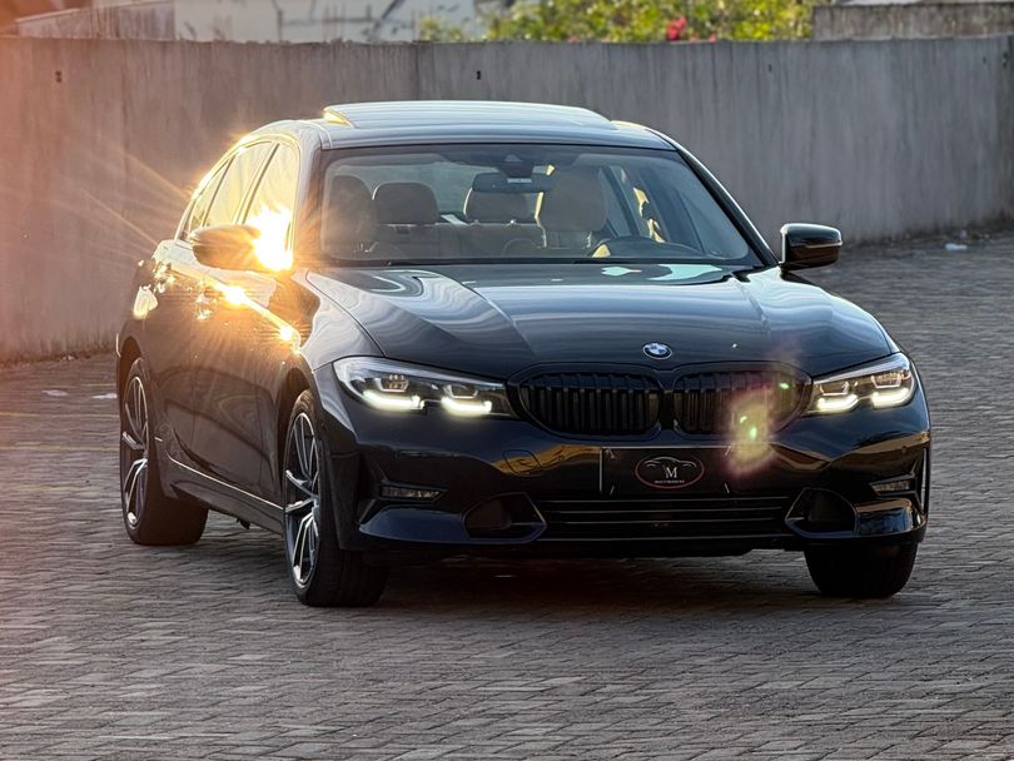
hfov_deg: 16.4
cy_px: 380
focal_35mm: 120
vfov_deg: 12.4
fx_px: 3516
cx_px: 507
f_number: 2.8
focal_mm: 15.66
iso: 64
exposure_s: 1/215
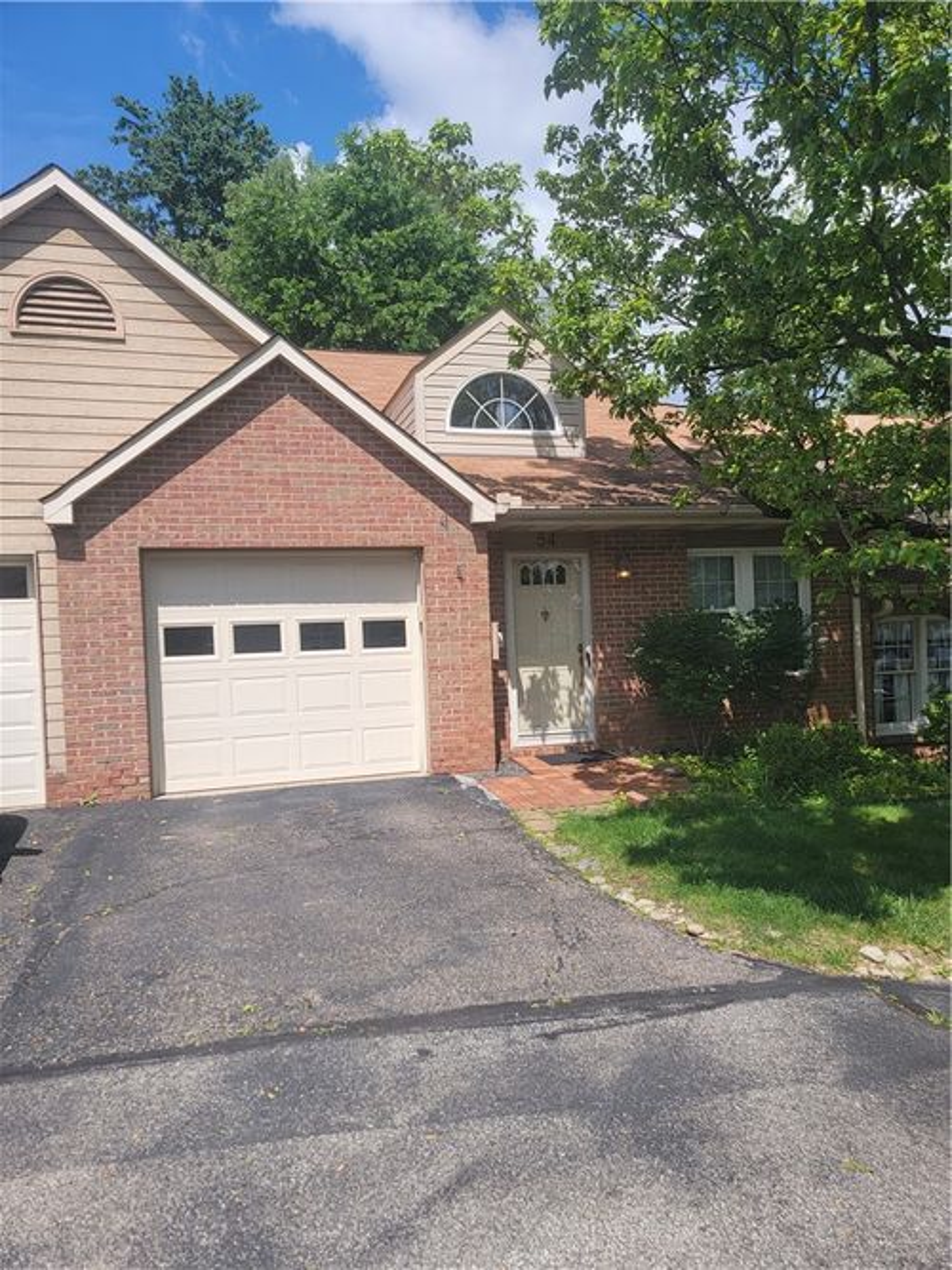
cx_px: 476
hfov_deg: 56.8
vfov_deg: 71.6
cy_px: 635
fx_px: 880
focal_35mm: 24
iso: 16
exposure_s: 1/883
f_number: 1.8
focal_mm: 6.7
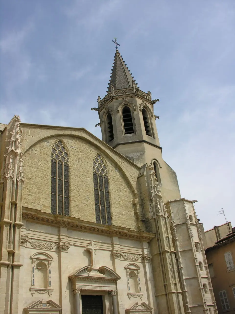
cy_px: 157
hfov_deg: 40.7
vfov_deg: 52.6
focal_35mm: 35
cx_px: 118
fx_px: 317
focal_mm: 8.9
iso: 50
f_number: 6.3
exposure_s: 1/289
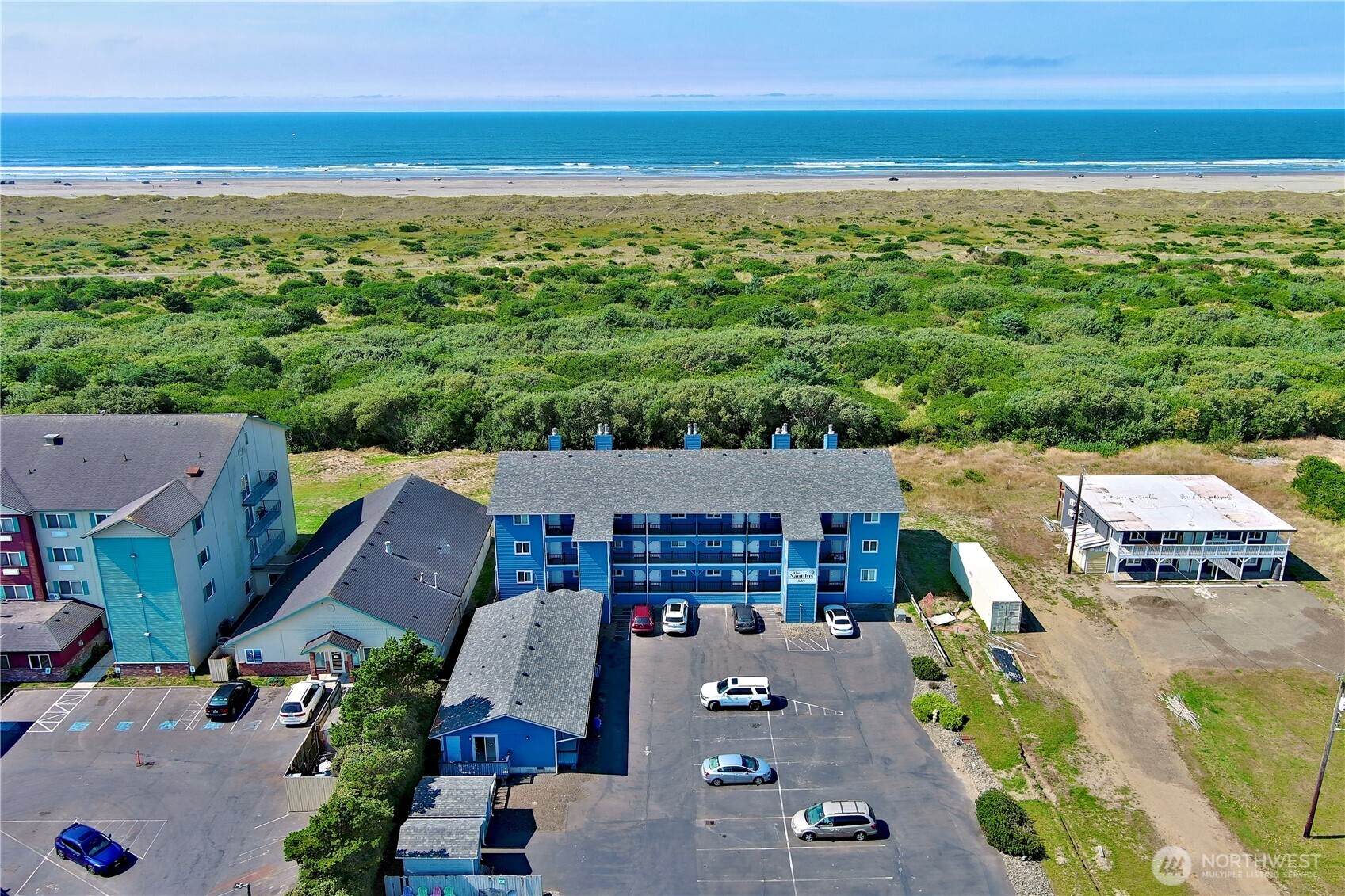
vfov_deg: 45.0
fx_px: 1083
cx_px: 672
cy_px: 448
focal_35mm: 29
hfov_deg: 63.7
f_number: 2.8
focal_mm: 10.57
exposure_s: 1/1006
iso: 100
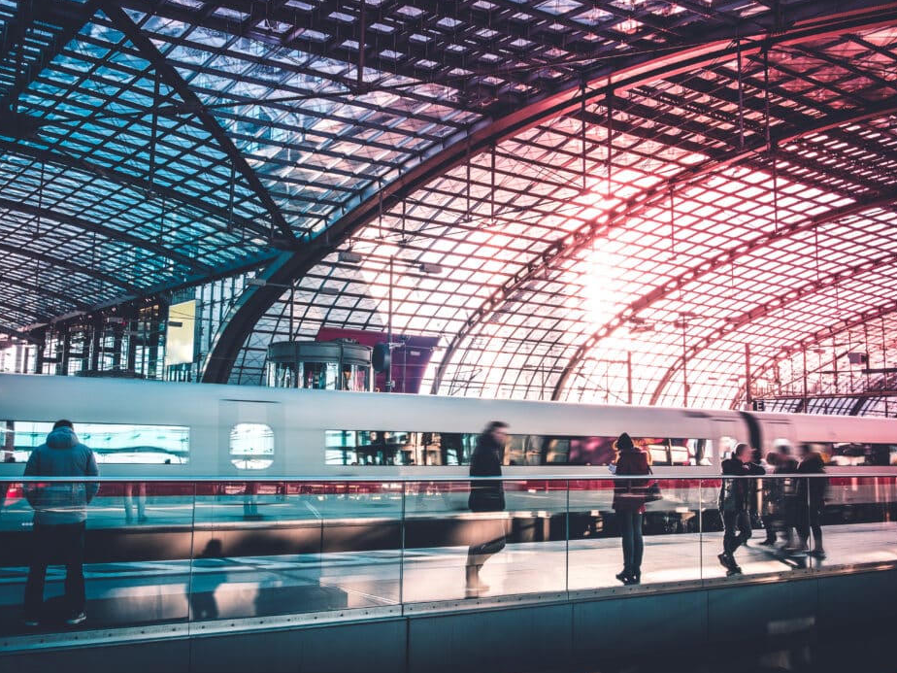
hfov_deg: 59.9
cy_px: 342
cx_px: 419
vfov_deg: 46.8
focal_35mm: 30
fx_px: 777
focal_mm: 18
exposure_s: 1/20
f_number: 6.4
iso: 200
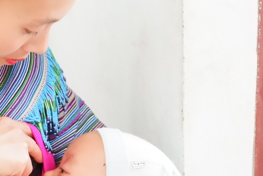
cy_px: 94
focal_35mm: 87
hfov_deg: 22.5
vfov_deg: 15.7
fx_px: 636
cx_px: 2
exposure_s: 1/50
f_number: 4.5
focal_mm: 28.2
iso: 3200
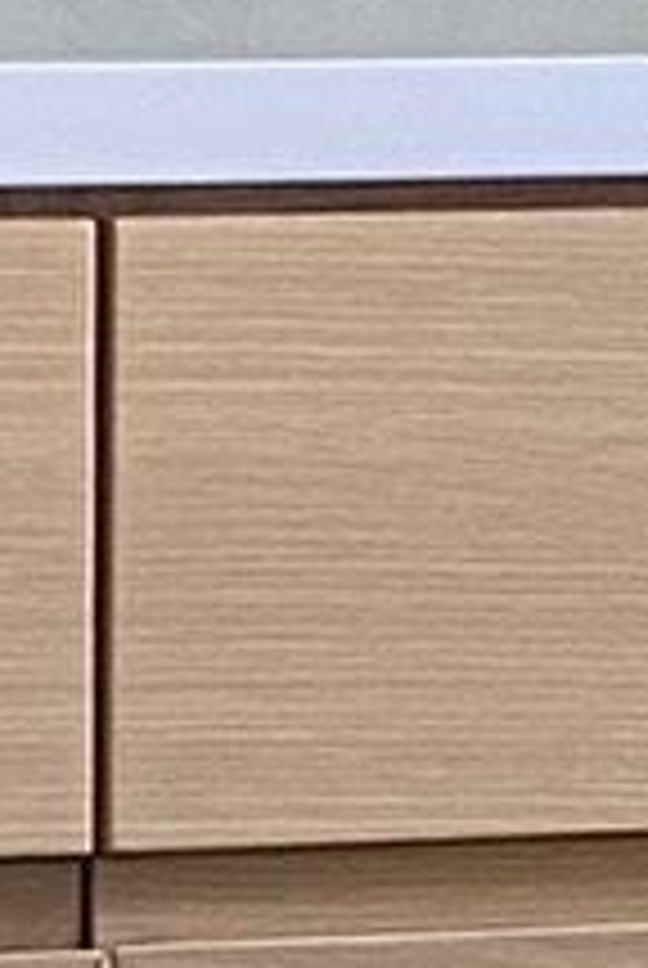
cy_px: 1121
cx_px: -328
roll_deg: +0.5
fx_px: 6916
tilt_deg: -9.8
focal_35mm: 257
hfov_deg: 5.3
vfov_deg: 7.9
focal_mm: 4.25
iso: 160
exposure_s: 1/60
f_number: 1.8
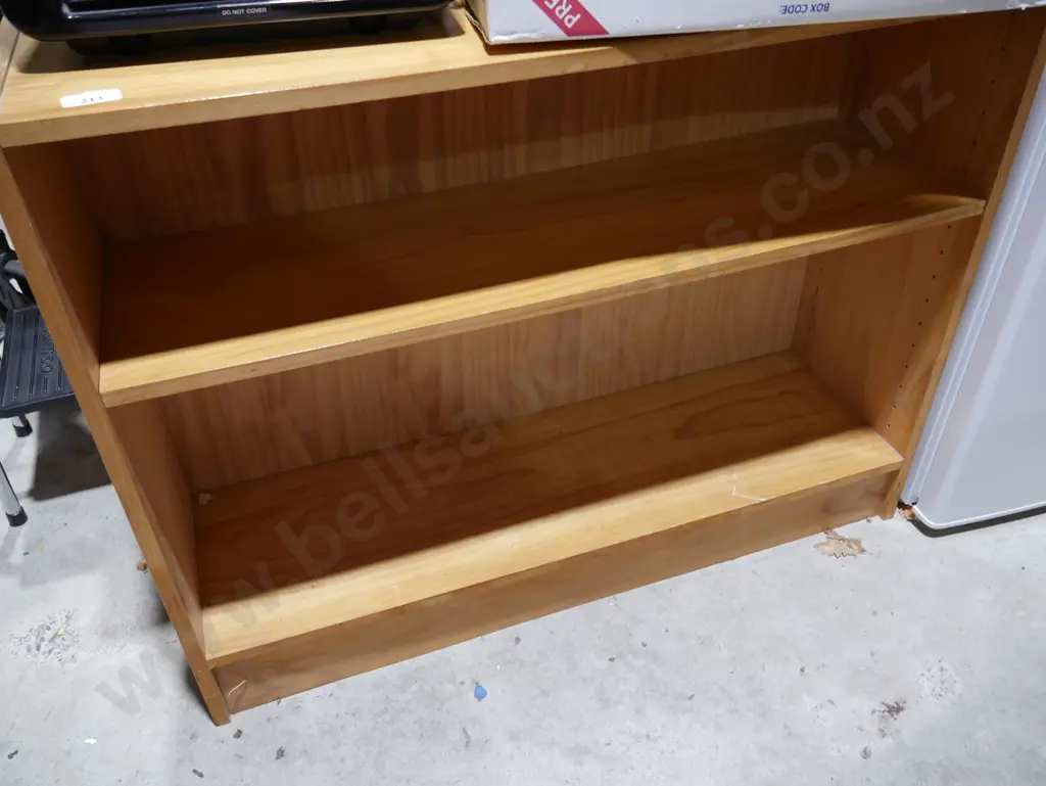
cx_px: 523
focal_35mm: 28
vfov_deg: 49.8
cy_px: 393
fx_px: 846
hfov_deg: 63.4
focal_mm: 14
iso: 400
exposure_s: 1/60
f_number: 4
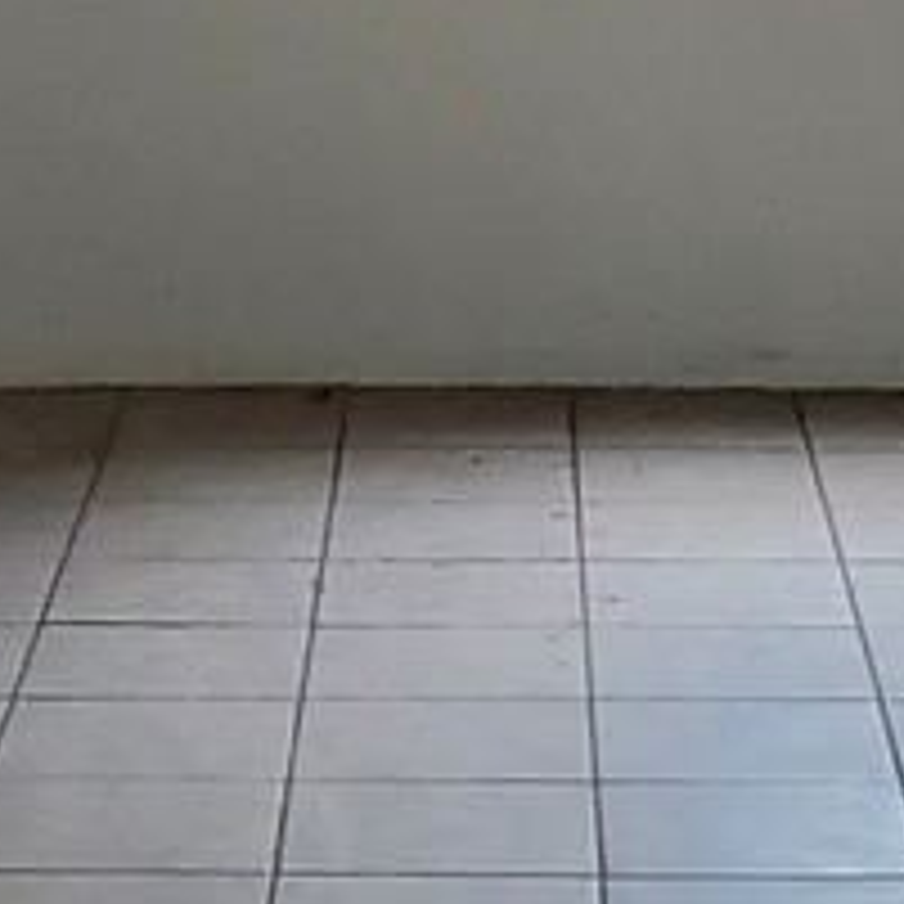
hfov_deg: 10.6
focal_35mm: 165
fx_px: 4875
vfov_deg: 10.0
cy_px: -720
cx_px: 504
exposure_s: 1/120
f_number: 2.4
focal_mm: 4.3
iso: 320
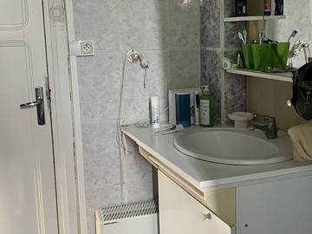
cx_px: 156
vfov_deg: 49.7
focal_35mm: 28
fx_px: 252
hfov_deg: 63.4
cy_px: 117
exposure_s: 1/60
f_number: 1.8
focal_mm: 3.99
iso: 100
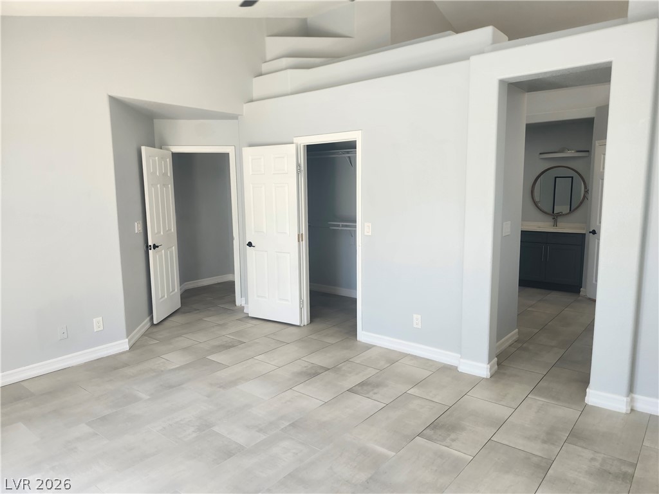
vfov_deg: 58.9
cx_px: 330
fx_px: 438
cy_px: 247
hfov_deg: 73.9
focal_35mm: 23
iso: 125
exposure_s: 1/180
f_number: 1.8
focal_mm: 5.54
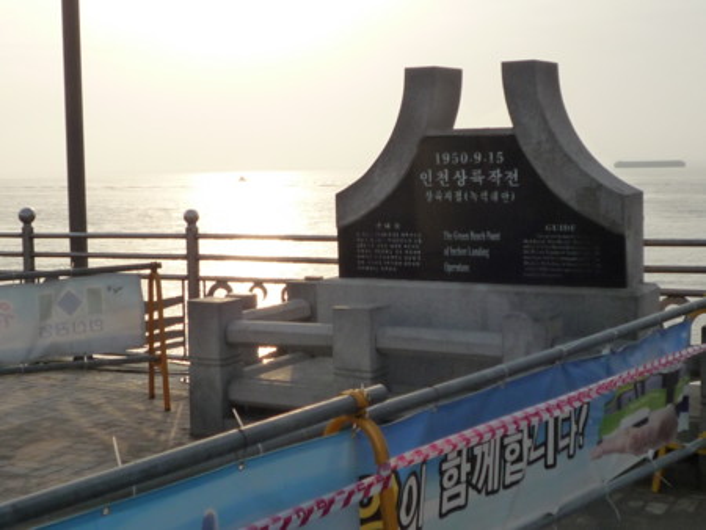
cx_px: 353
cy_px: 265
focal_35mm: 54
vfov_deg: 27.1
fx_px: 1102
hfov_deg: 35.5
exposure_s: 1/800
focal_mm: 5.3
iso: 160
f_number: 4
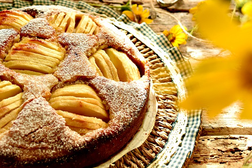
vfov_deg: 21.2
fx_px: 448
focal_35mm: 64
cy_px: 79
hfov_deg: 31.2
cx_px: 87
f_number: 5
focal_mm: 26
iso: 500
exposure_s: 1/500
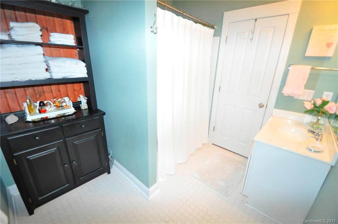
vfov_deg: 77.1
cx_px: 169
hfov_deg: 100.5
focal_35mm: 15
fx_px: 141
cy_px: 112
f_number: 4
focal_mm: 10
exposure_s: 1/60
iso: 800
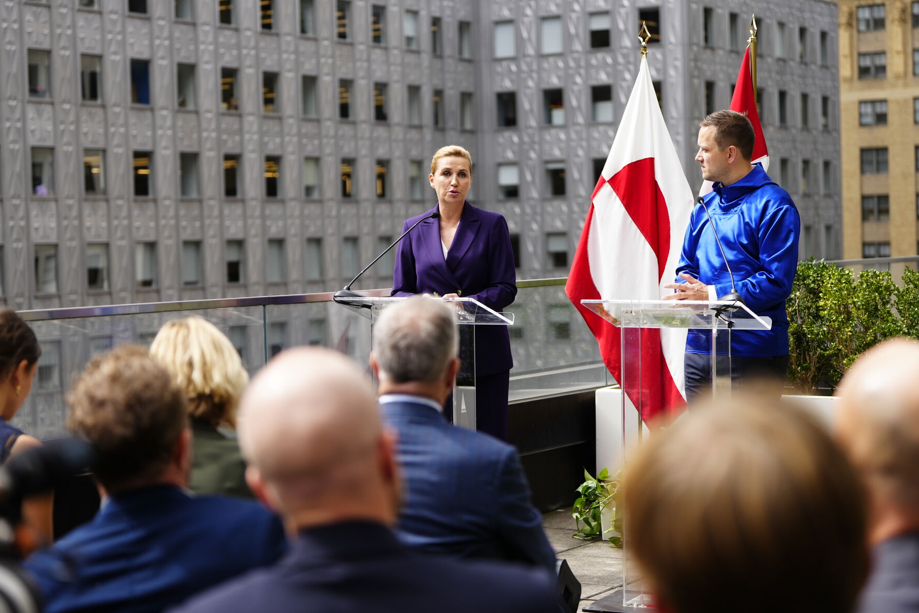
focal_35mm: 76
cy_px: 302
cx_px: 468
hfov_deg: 26.6
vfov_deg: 17.9
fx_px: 1940
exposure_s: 1/1250
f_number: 2.8
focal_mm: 70
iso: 250
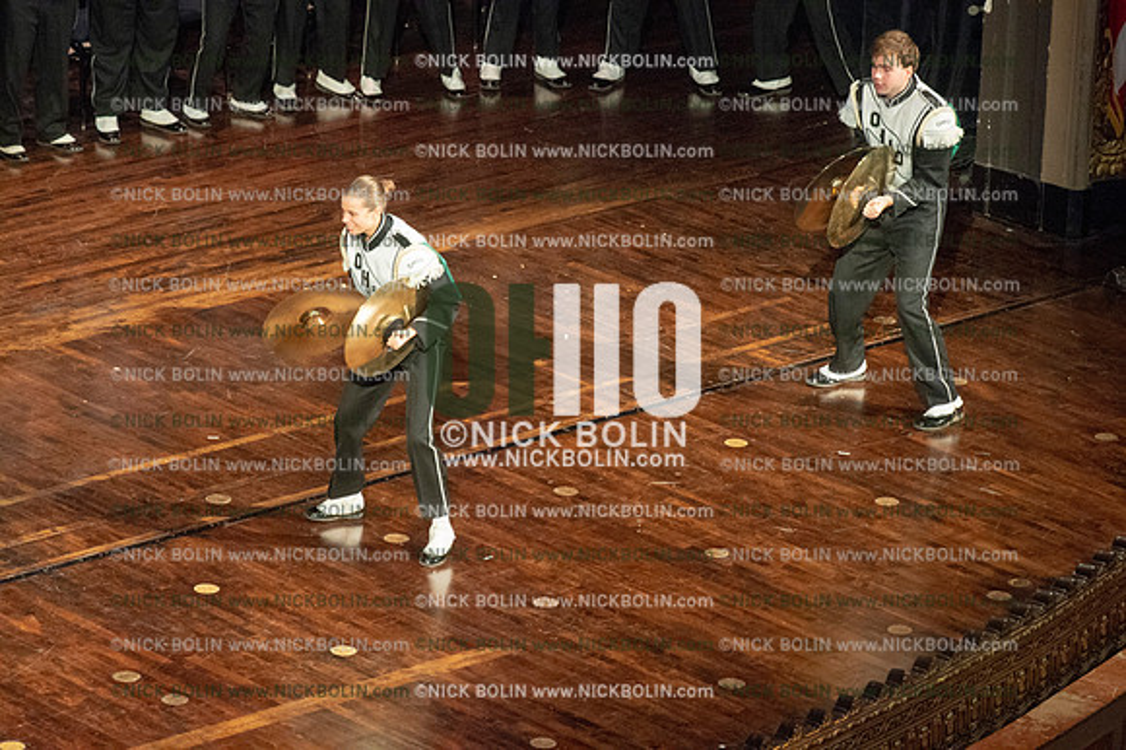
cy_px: 375
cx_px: 563
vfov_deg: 6.5
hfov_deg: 9.8
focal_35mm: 210
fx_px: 6564
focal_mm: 210
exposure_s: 1/200
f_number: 5.6
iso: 8000
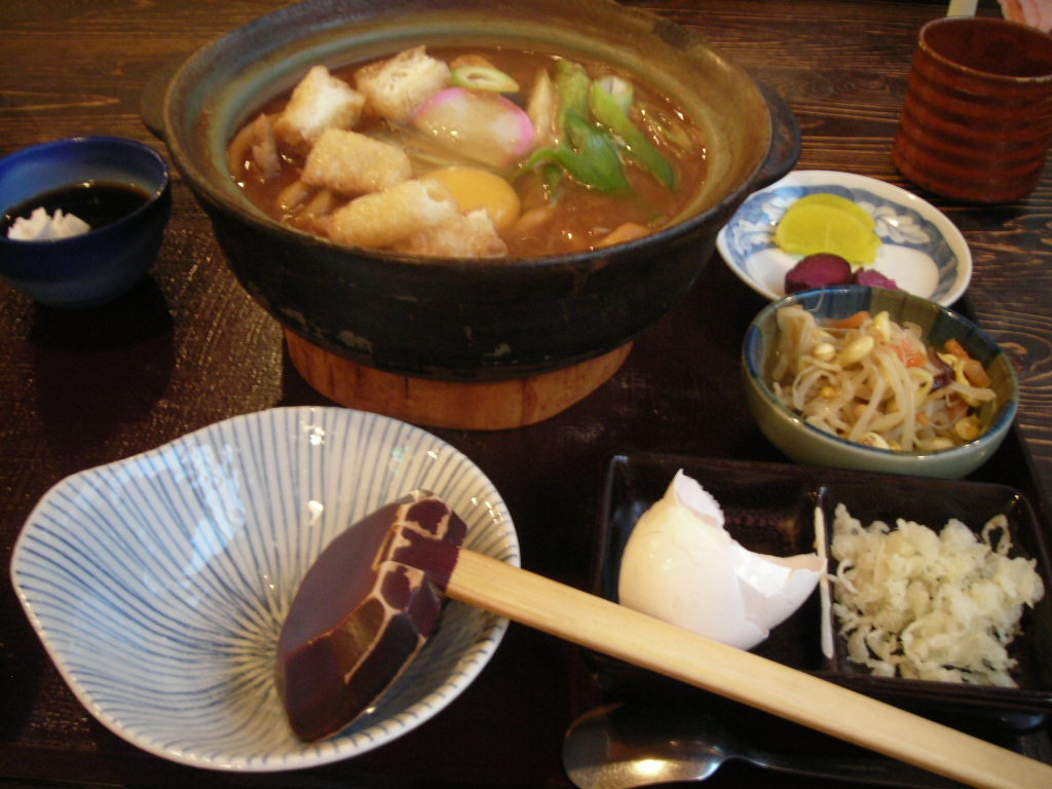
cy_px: 394
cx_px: 526
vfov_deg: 37.7
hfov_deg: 49.0
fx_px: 1155
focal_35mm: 38
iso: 200
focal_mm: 6.3
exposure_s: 1/5.3
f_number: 3.2
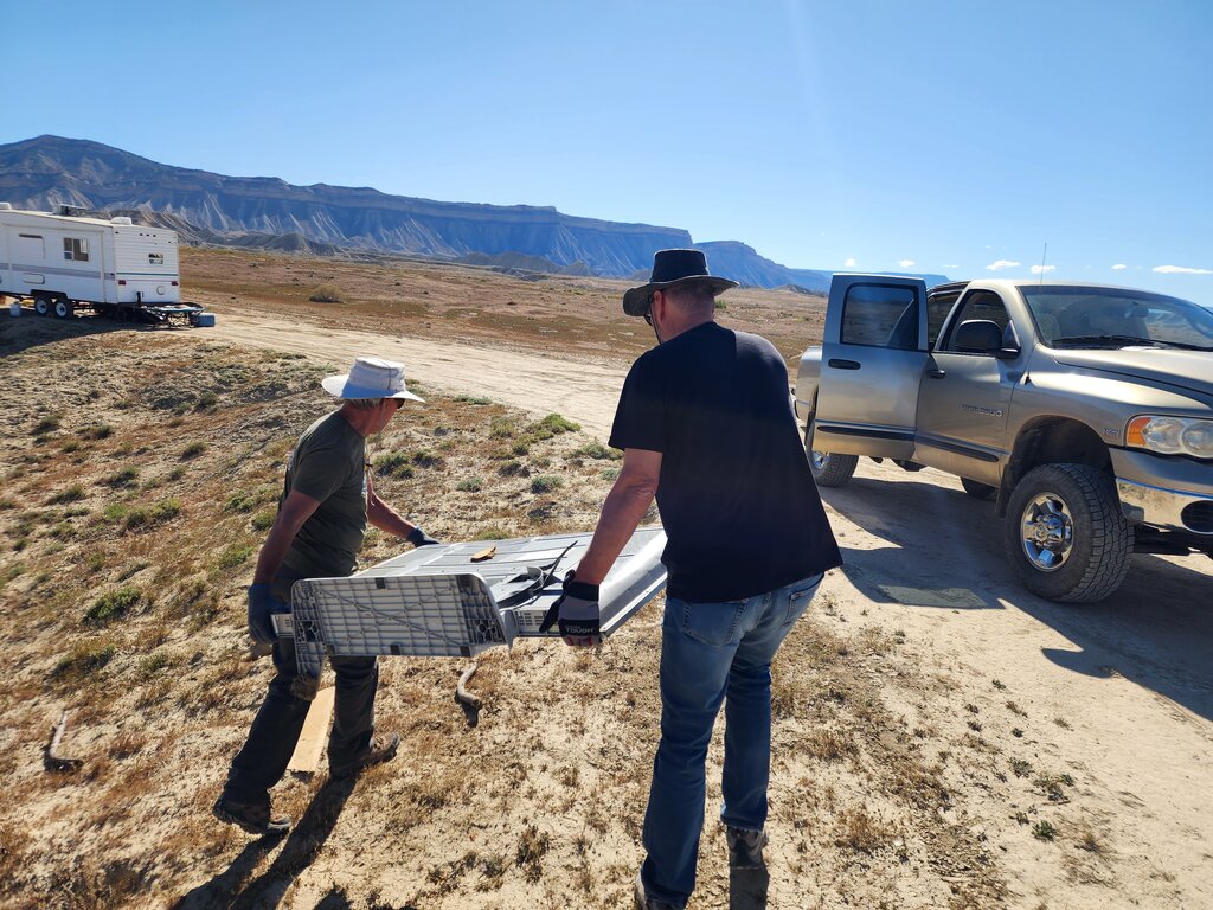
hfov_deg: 73.9
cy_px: 455
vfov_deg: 58.9
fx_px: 806
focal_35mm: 23
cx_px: 606
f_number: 1.8
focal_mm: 6.4
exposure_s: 1/932
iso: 12
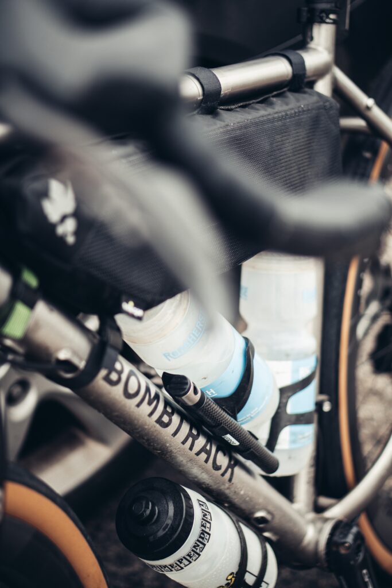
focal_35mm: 75
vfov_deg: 27.0
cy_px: 294
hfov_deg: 18.2
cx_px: 196
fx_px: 1224
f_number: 1.8
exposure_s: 1/200
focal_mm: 50
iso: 200
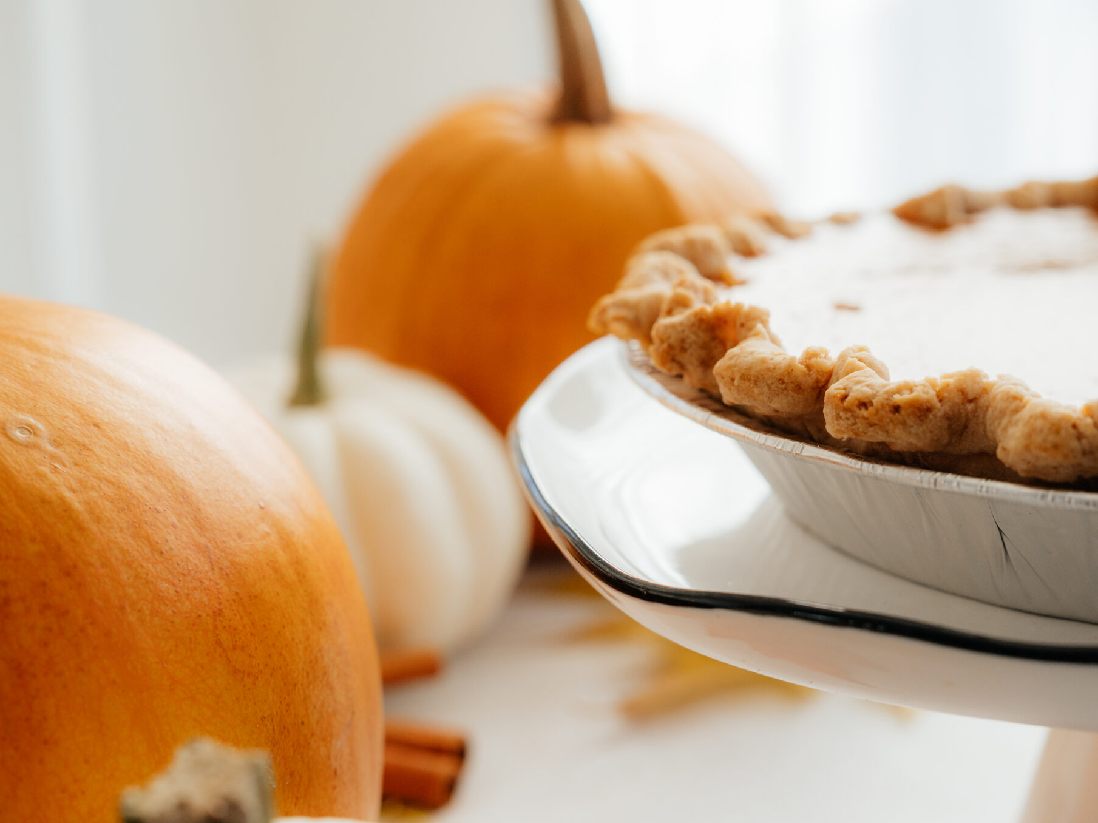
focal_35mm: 68
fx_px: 2156
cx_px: 676
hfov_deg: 28.5
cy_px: 318
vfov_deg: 21.6
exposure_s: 1/200
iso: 640
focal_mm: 50
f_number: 4.5
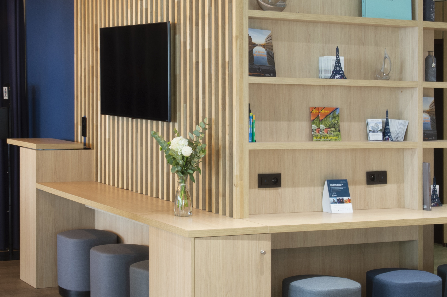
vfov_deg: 18.6
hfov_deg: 27.6
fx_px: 906
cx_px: 173
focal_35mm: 73
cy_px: 116
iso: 400
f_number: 22
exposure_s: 2
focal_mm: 38
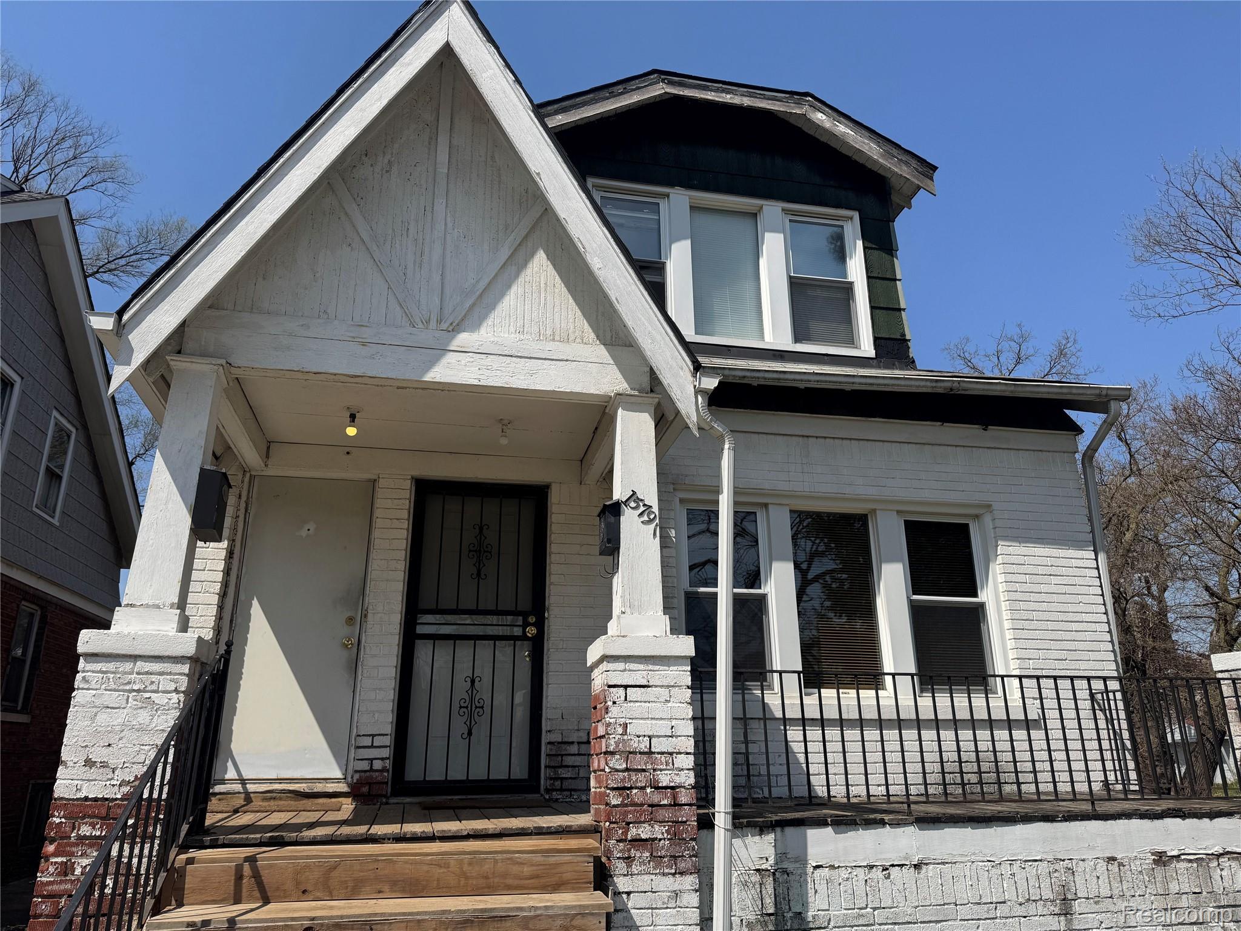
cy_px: 466
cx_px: 620
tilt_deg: +18.3
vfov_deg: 56.8
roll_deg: +0.4
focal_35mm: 24
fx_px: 860
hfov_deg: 71.6
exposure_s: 1/6410
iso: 80
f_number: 1.78
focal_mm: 6.76
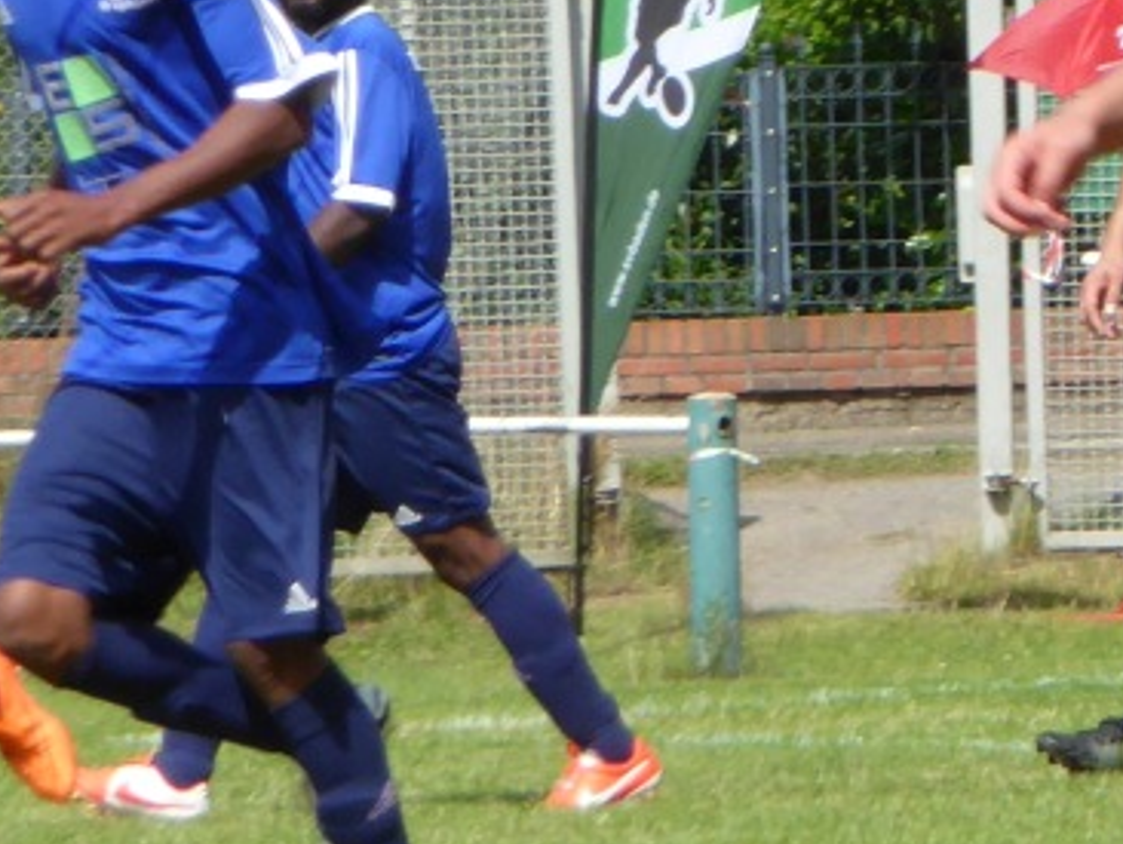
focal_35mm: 834
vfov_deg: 1.8
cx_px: 1206
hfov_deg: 2.4
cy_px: 203
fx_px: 27074
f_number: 5.6
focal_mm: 30.9
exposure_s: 1/320
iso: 100
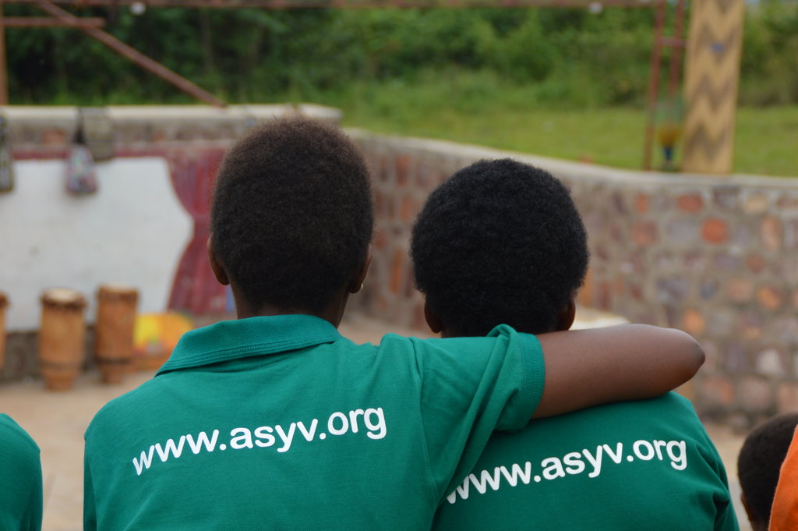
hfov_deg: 19.5
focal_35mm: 105
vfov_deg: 13.0
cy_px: 266
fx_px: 2326
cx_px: 399
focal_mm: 70
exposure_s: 1/500
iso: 140
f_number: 5.6
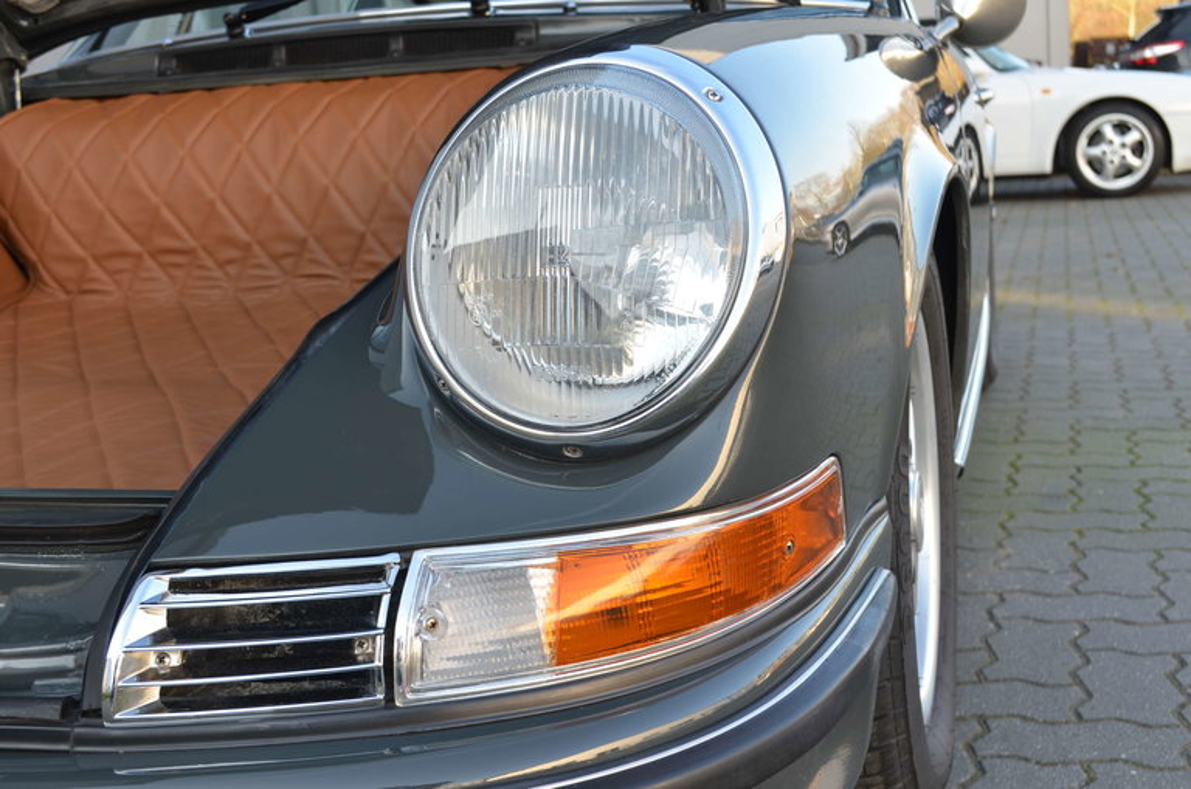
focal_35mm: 45
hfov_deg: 43.7
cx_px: 596
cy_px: 394
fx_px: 1486
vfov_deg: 29.7
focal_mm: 30
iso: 160
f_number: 5.6
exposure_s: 1/60
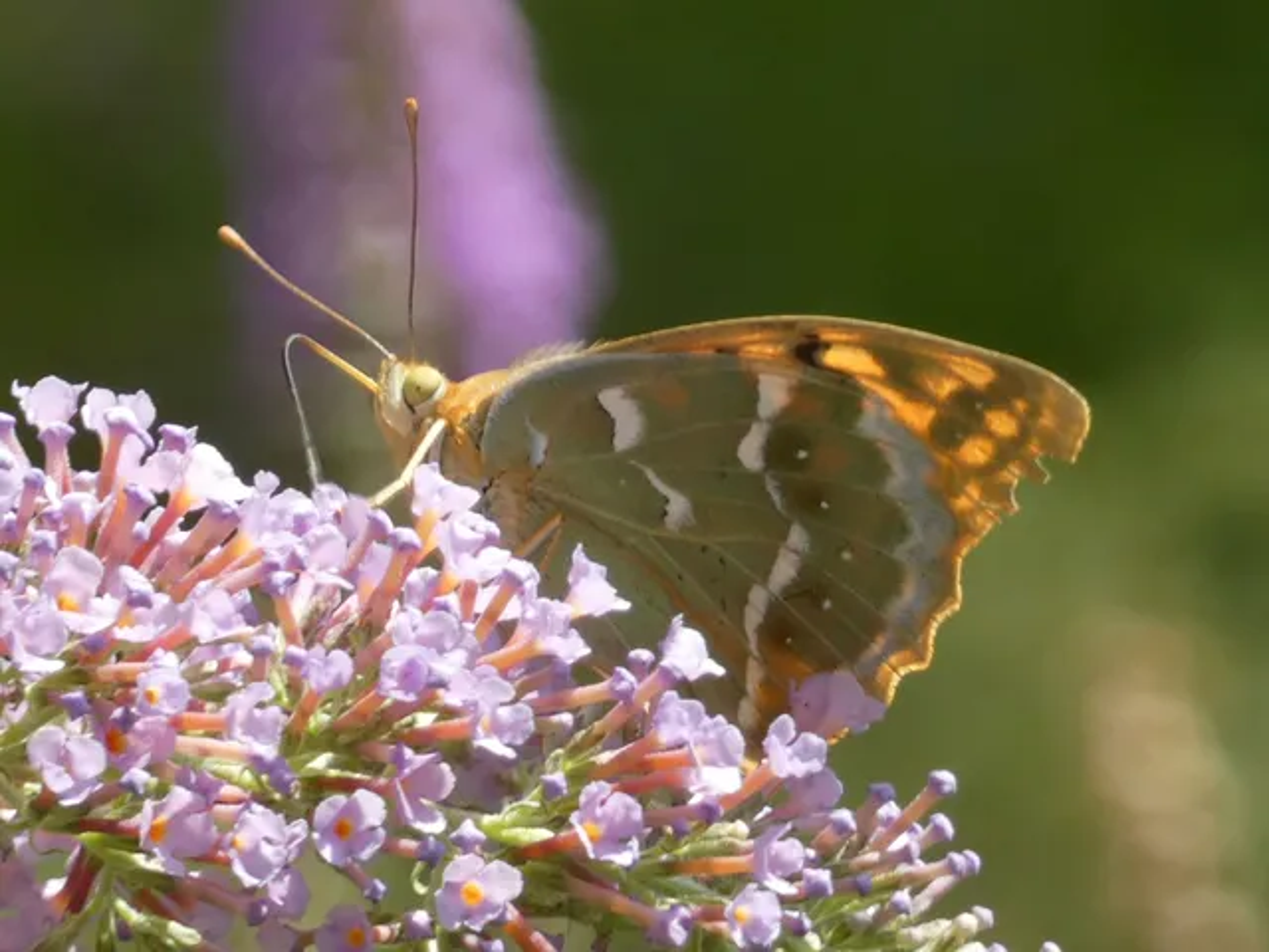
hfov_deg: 3.6
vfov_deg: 2.7
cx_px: 634
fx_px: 20126
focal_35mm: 549
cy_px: 476
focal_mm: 98.3
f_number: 5.6
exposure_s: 1/100
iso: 100
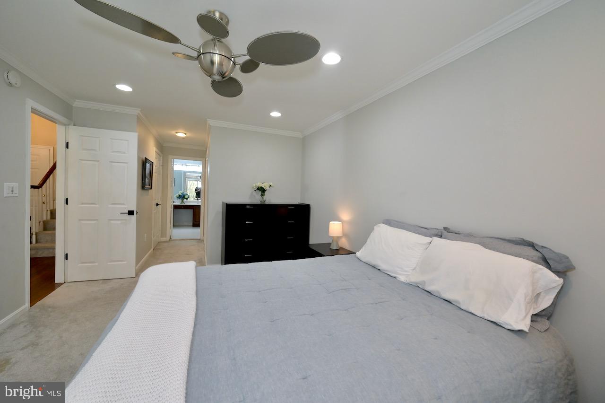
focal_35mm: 14
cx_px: 302
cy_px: 202
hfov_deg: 104.3
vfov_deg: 81.1
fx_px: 235
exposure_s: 1/125
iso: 1250
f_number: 8
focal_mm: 14
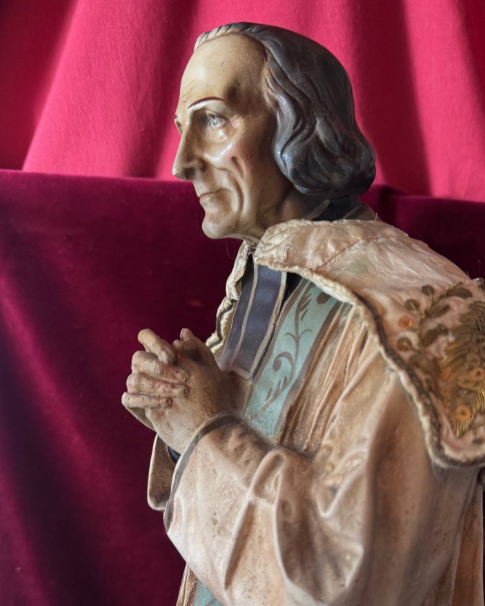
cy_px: 400
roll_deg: -2.3
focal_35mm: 32
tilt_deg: -6.8
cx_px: 289
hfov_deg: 45.6
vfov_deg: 54.6
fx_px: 574
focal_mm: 6.76
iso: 250
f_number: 1.78
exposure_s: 1/50
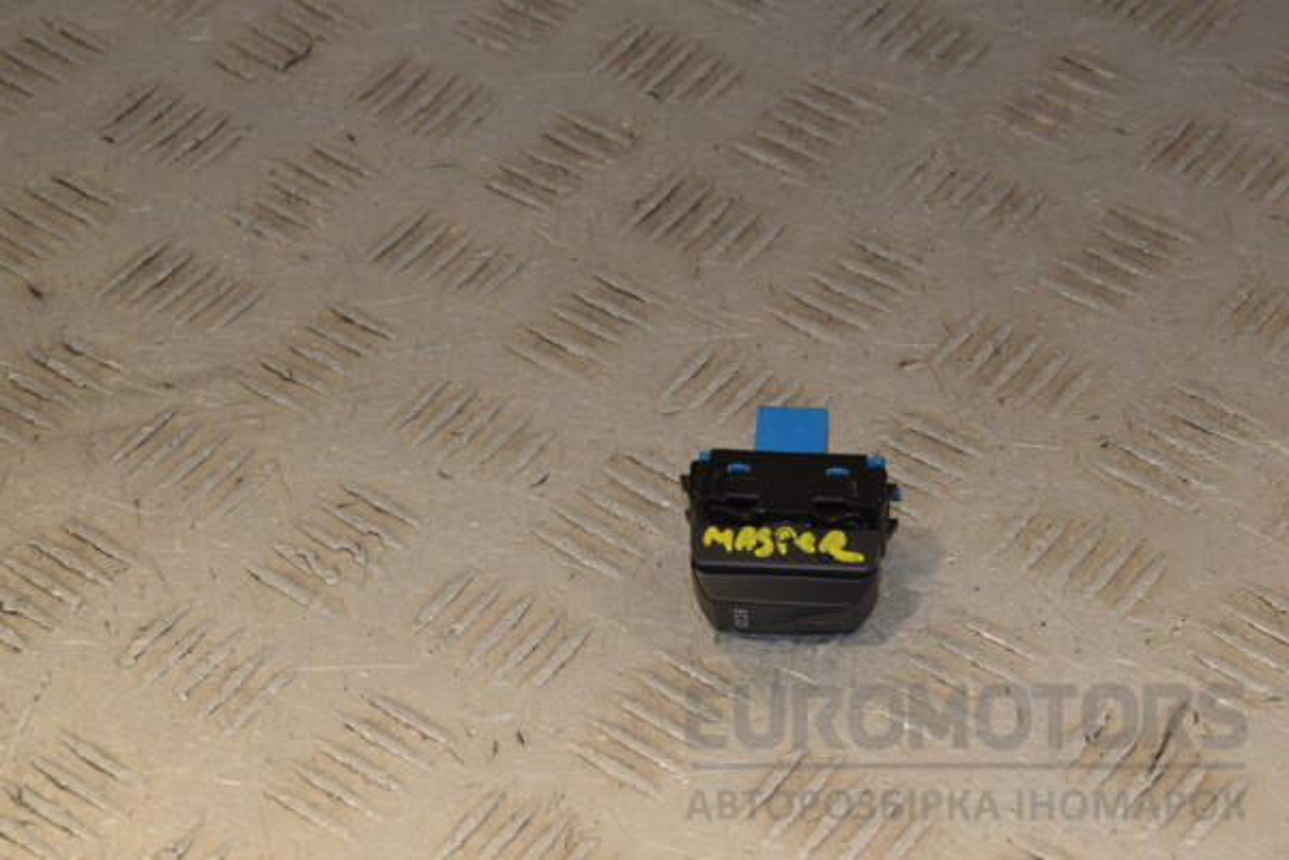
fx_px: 3544
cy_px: 430
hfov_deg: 20.6
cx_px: 644
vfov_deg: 13.8
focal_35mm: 99
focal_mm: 66
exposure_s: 1/200
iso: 800
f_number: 10
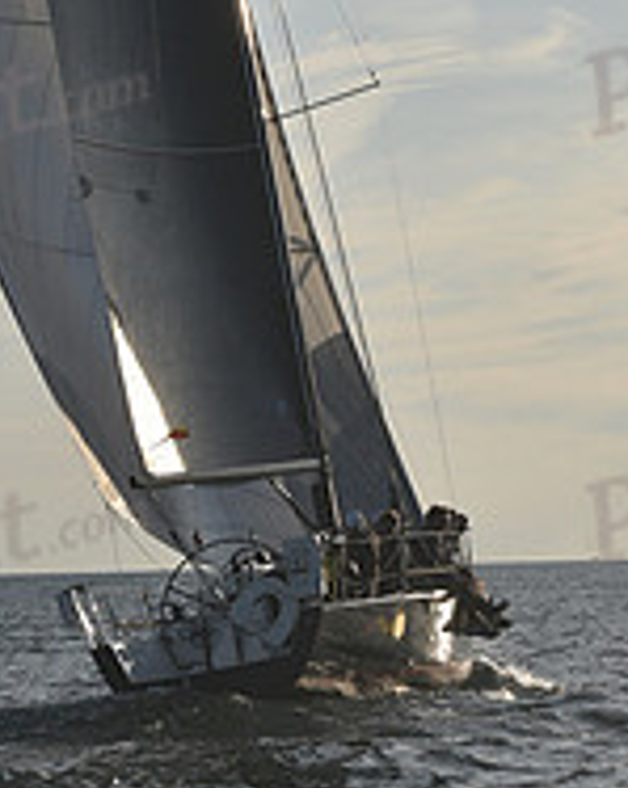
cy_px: -131
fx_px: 4751
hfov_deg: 7.6
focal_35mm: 204
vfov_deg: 9.4
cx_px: 369
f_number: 8
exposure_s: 1/800
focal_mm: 70
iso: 250
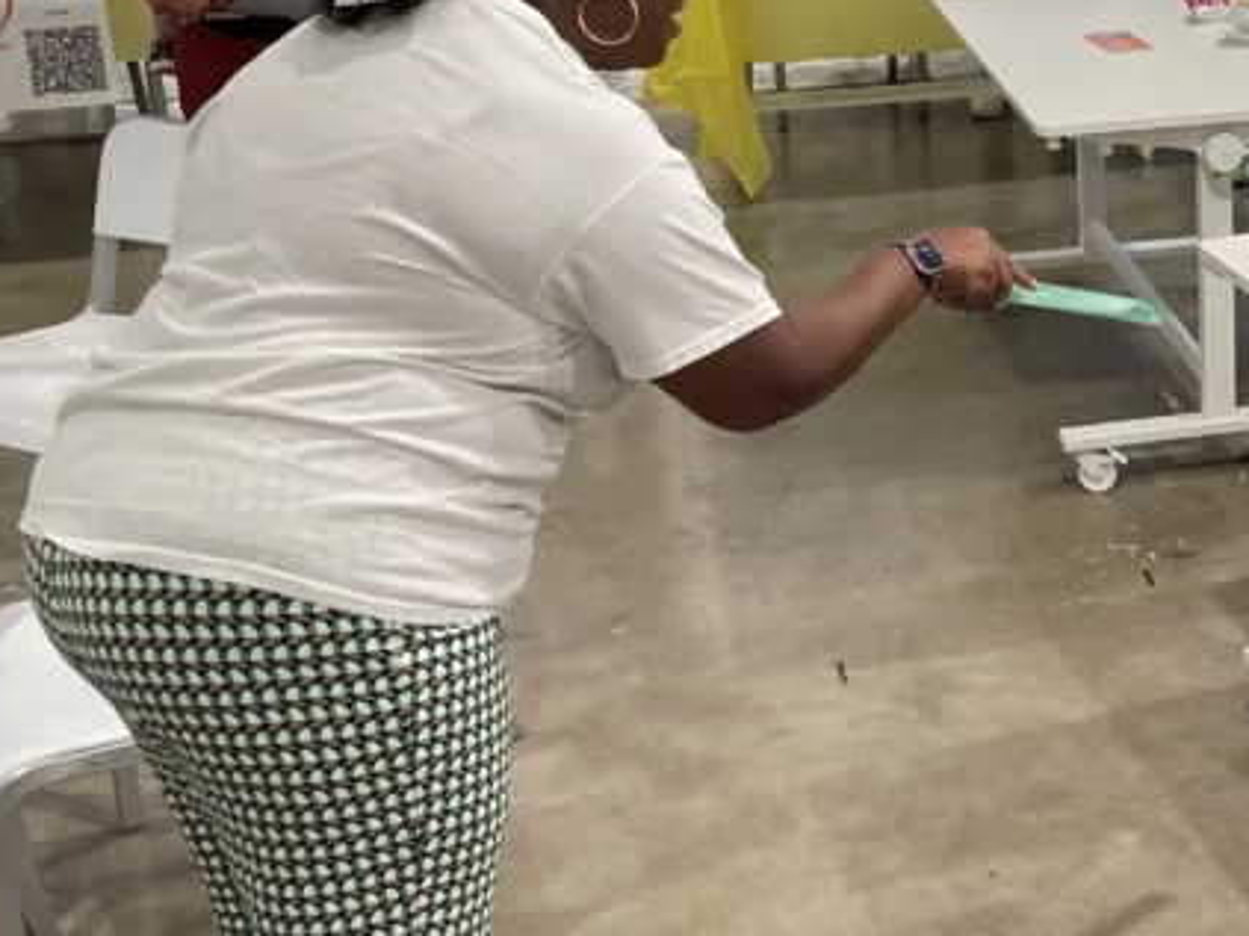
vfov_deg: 23.0
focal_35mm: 63
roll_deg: +0.3
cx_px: 1343
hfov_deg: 28.2
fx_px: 2272
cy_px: 227
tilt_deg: -15.5
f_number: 1.6
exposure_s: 1/120
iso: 125
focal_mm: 4.2
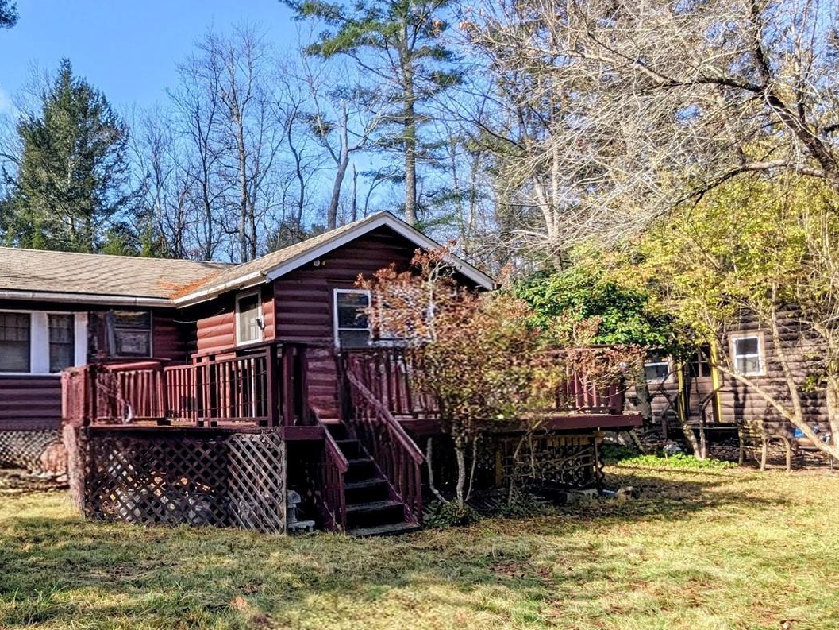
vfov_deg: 45.2
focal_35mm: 31
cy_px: 375
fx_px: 751
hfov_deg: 54.1
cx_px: 160
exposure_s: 1/466
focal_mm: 2.22
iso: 33
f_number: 2.2
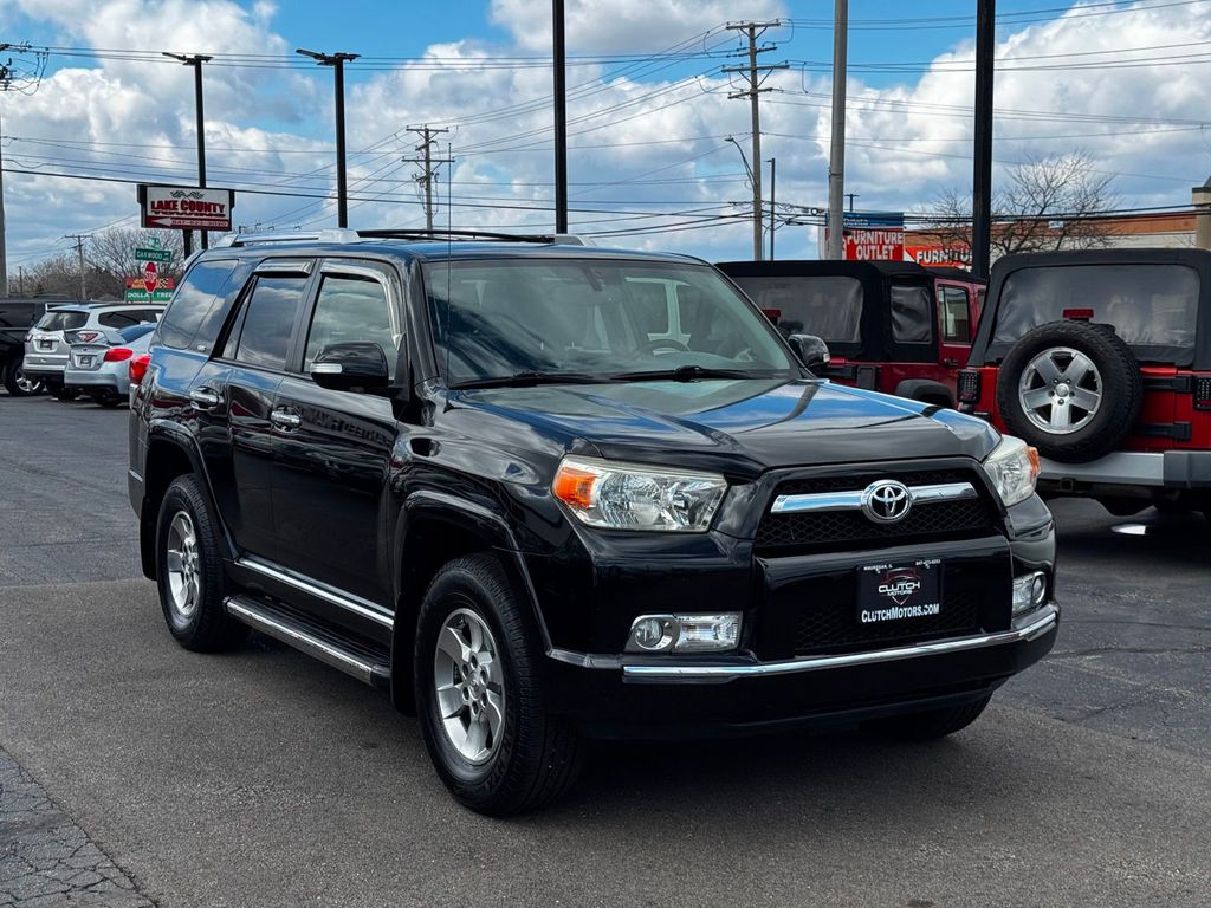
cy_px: 454
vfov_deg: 30.3
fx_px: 1679
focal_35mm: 48
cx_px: 606
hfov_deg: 39.7
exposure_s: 1/3425
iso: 64
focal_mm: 6.76
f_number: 1.78
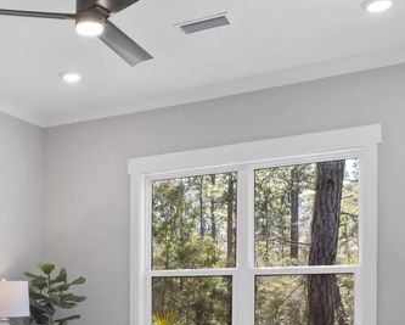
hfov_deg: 36.4
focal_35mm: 49
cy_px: 298
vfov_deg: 29.5
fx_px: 588
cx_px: 68
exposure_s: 1/2
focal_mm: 17
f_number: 7.1
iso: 100
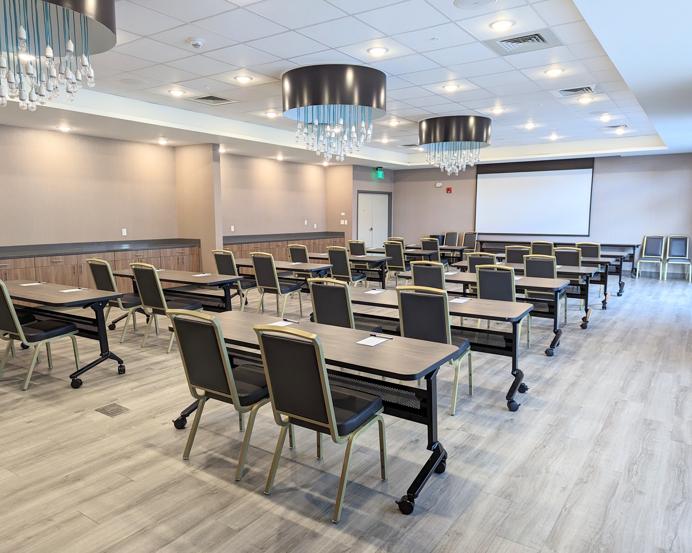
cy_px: 276
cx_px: 335
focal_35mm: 25
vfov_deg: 56.8
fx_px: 512
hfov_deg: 68.1
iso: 226
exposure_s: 1/120
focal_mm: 6.81
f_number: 1.85
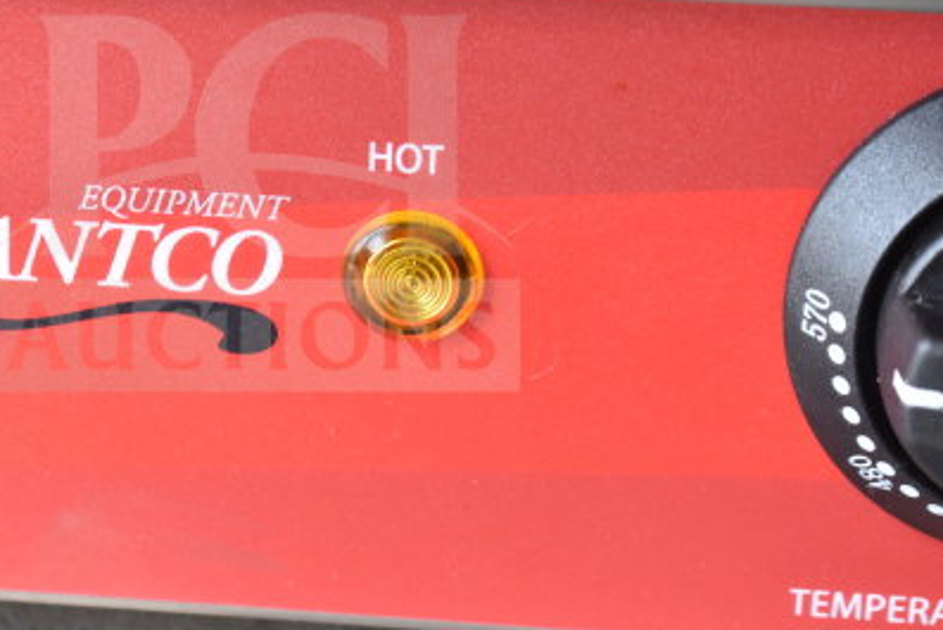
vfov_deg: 10.8
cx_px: 252
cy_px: 203
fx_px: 3322
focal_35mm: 127
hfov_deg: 16.1
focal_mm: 55
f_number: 5.6
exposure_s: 1/100
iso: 1100
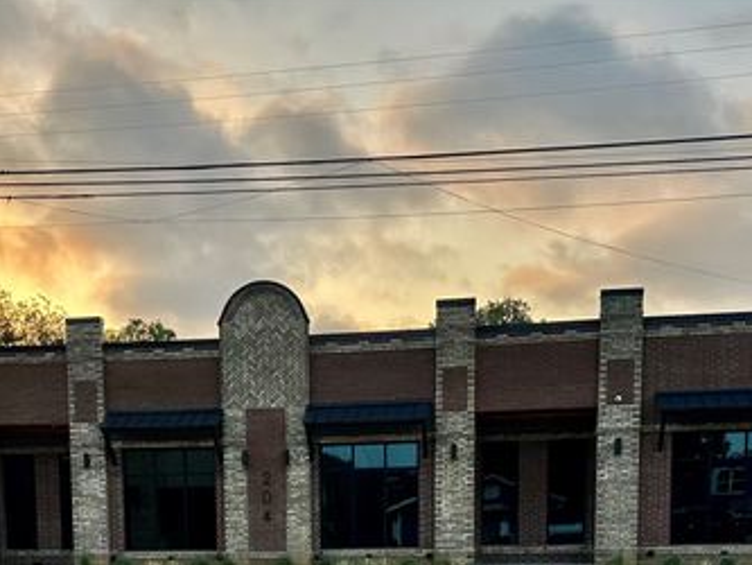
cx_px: 309
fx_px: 782
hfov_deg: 51.1
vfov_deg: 38.8
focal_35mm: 36
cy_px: 412
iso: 80
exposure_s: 1/672
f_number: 1.78
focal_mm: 6.86
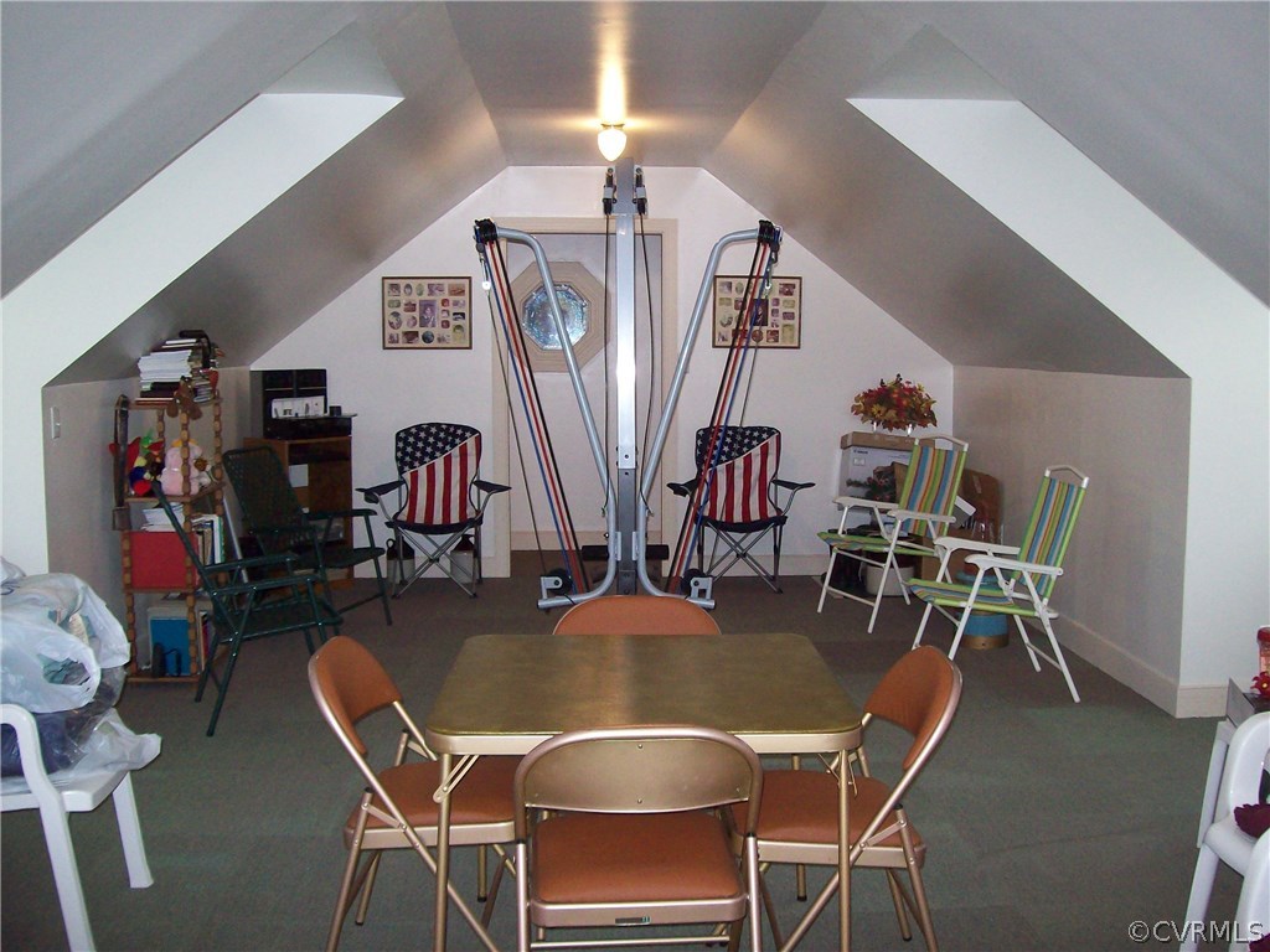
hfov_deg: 51.4
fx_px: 1321
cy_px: 476
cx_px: 635
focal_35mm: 36
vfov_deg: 39.7
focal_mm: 6
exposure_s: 1/64
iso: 200
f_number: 2.7
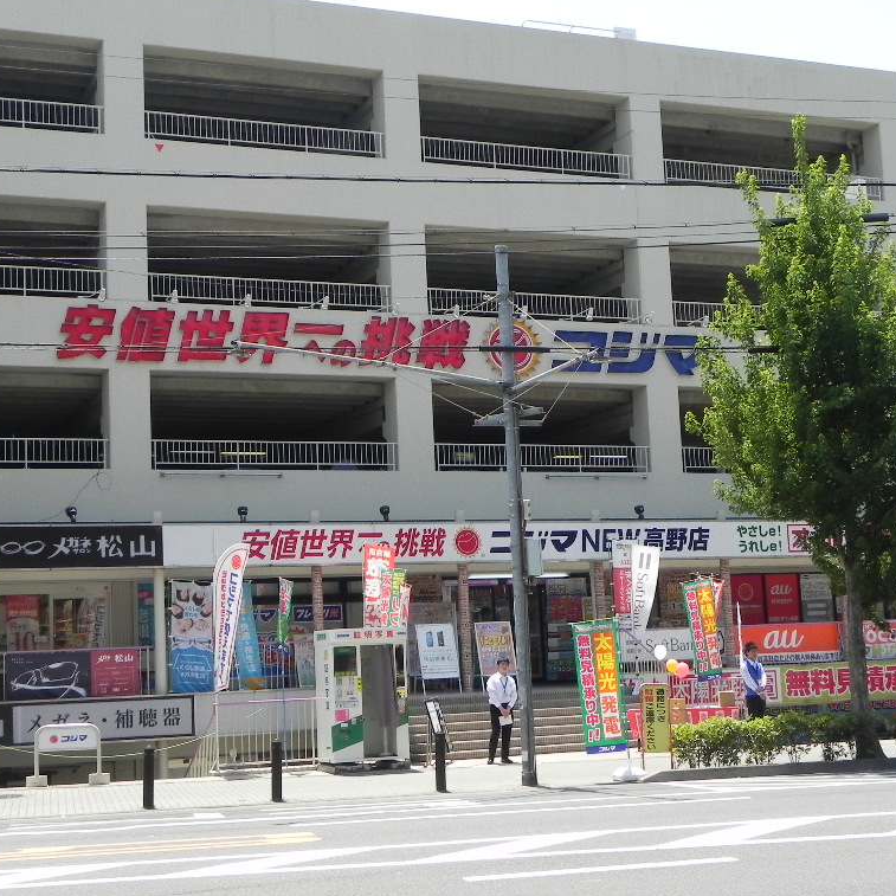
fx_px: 1611
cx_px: 400
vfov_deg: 31.1
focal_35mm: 55
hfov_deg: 31.1
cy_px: 444
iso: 160
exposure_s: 1/286
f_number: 5.6
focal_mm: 8.2
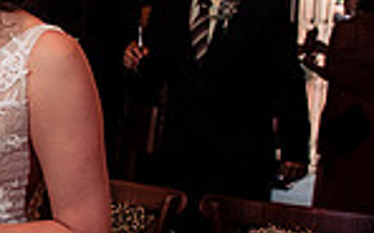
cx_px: -296
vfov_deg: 13.4
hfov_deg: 17.6
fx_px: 977
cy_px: 22
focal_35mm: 96
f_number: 3.5
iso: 1250
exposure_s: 1/200
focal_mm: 24
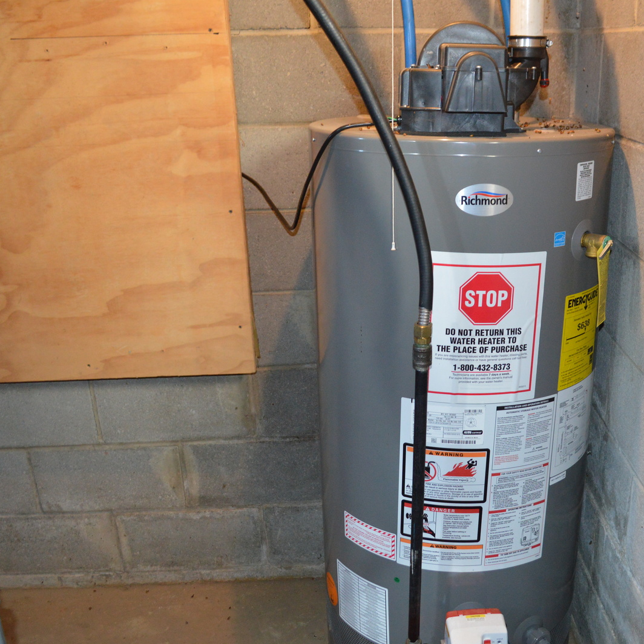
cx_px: 429
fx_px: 737
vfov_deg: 47.2
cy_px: 321
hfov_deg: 46.5
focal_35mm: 35
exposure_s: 1/60
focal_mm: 18
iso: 1400
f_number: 3.5
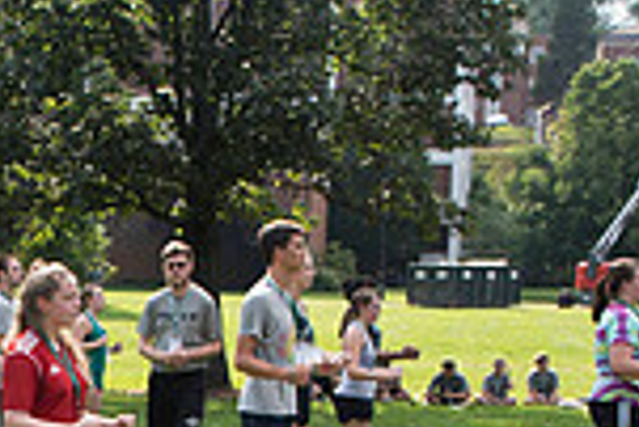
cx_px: -51
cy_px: 645
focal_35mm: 92
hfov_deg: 21.1
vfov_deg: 14.0
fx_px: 1635
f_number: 2.8
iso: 200
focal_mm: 24
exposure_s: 1/2000
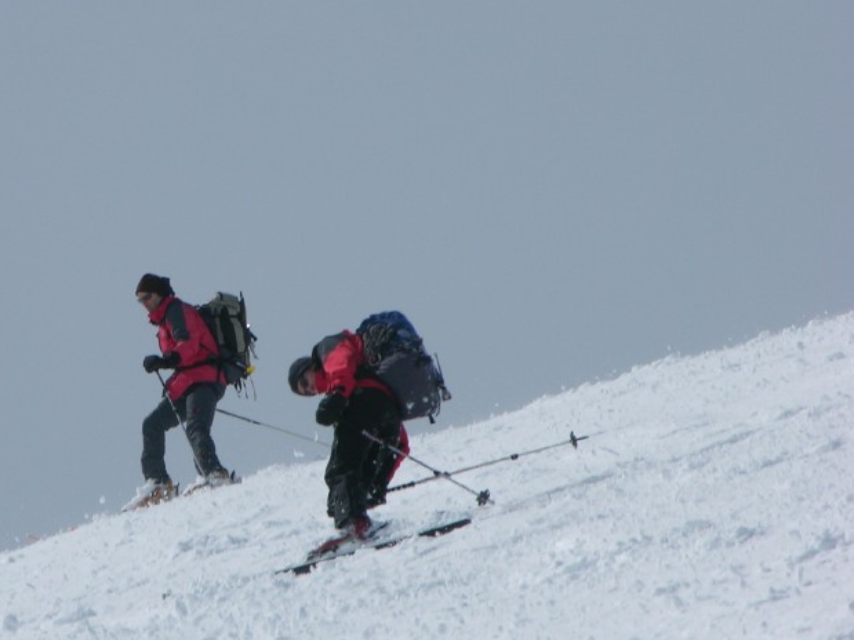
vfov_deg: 3.2
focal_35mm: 463
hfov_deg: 4.3
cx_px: 172
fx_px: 11420
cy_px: 321
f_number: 7.4
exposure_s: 1/535
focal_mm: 71.2
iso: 50
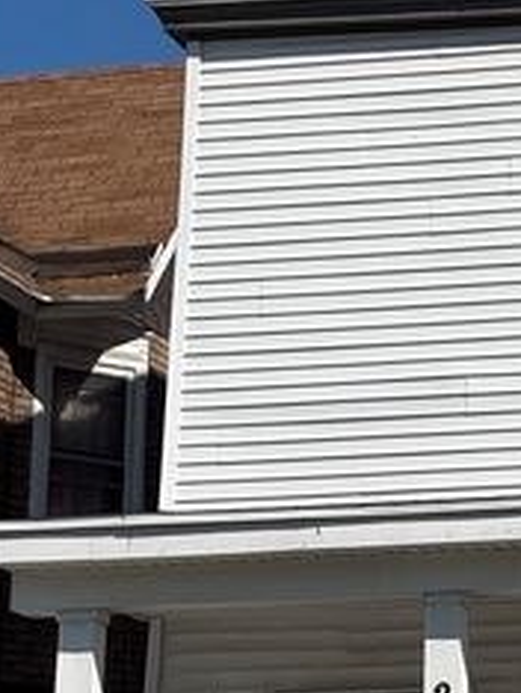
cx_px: 707
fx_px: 2965
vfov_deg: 13.3
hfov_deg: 9.8
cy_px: 271
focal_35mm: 148
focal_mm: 5.96
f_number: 1.6
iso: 25
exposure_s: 1/6369
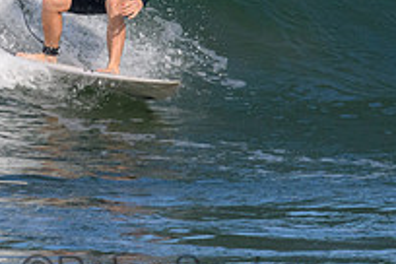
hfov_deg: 0.9
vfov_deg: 0.6
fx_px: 25056
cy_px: -50
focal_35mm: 2278
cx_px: 171
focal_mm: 800
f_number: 11
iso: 1400
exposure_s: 1/2000
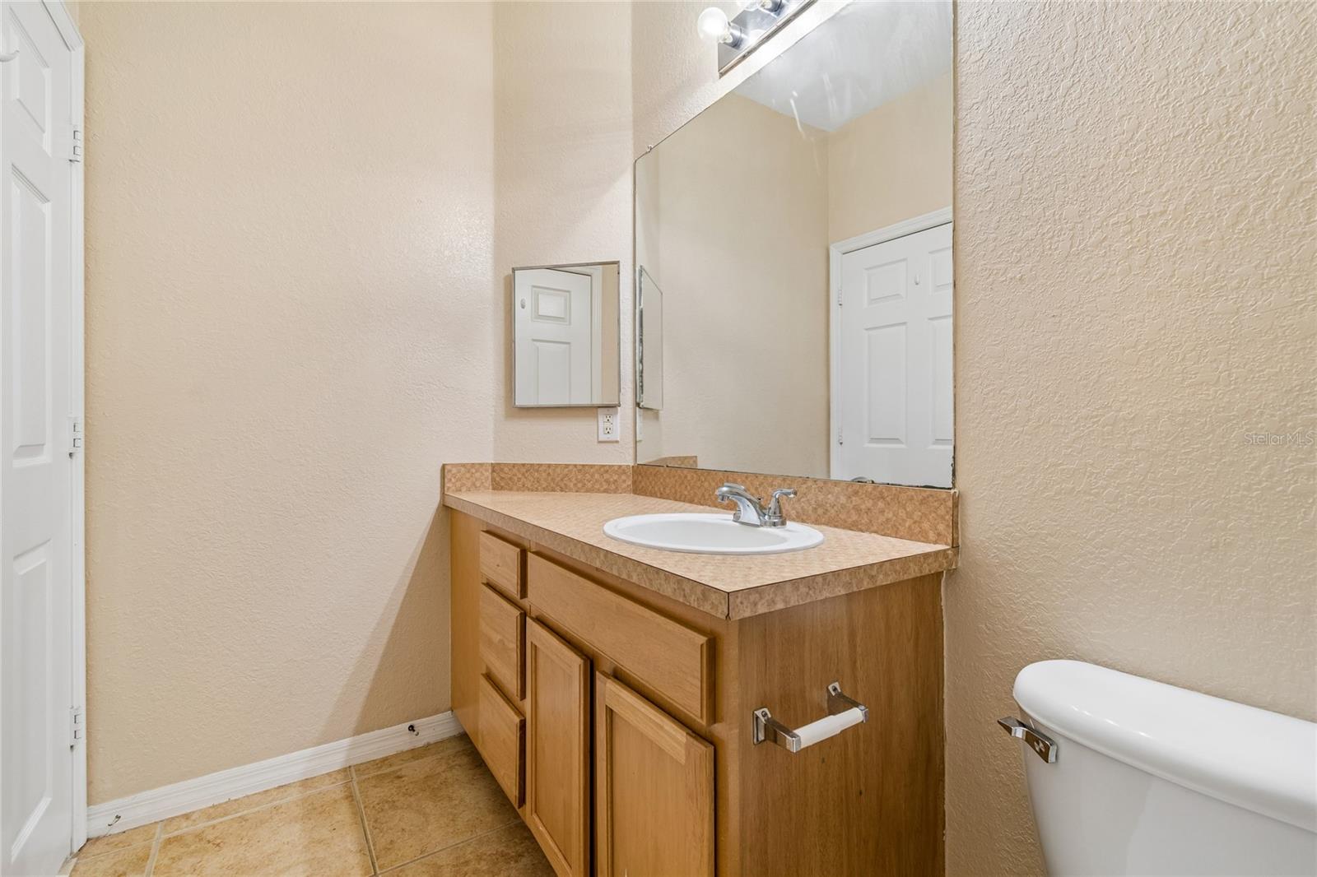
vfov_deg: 77.3
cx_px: 658
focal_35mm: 15
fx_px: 549
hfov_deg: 100.4
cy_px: 438
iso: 100
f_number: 7.1
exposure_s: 1/2
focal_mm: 10
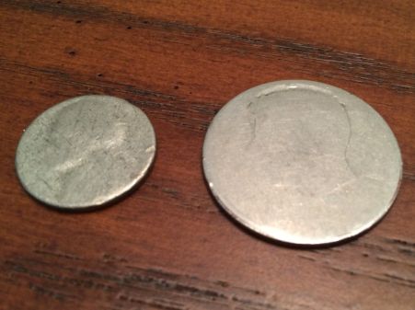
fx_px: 359
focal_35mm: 30
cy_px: 155
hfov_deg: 60.0
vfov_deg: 46.7
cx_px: 208
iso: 200
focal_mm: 4.12
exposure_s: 1/30
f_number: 2.2
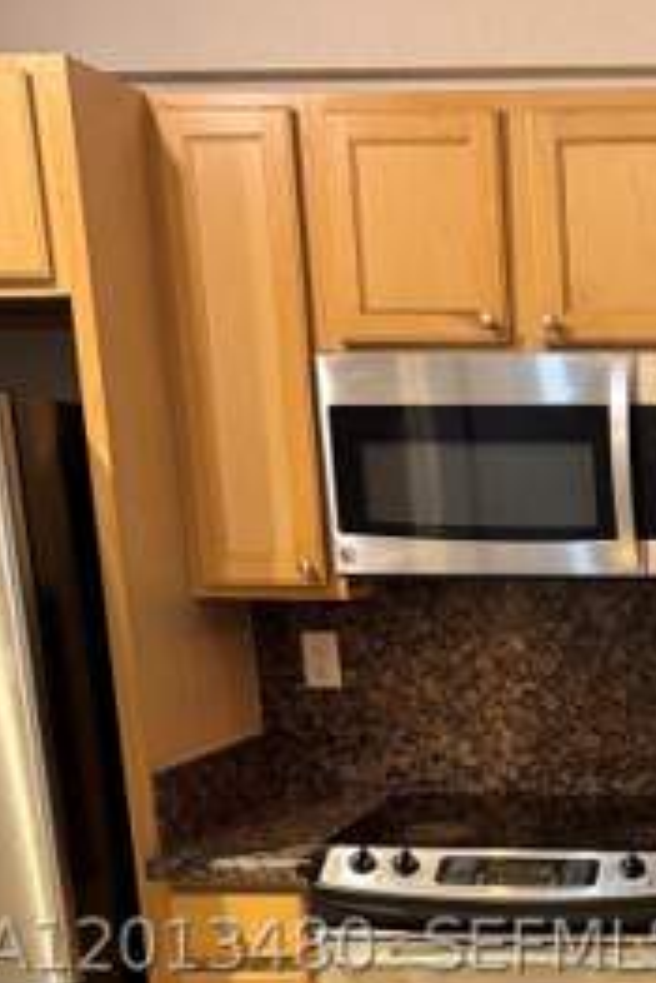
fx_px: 1665
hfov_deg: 20.3
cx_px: 866
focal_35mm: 61
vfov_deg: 30.9
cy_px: 945
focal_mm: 6.76
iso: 250
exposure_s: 1/60
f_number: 1.78
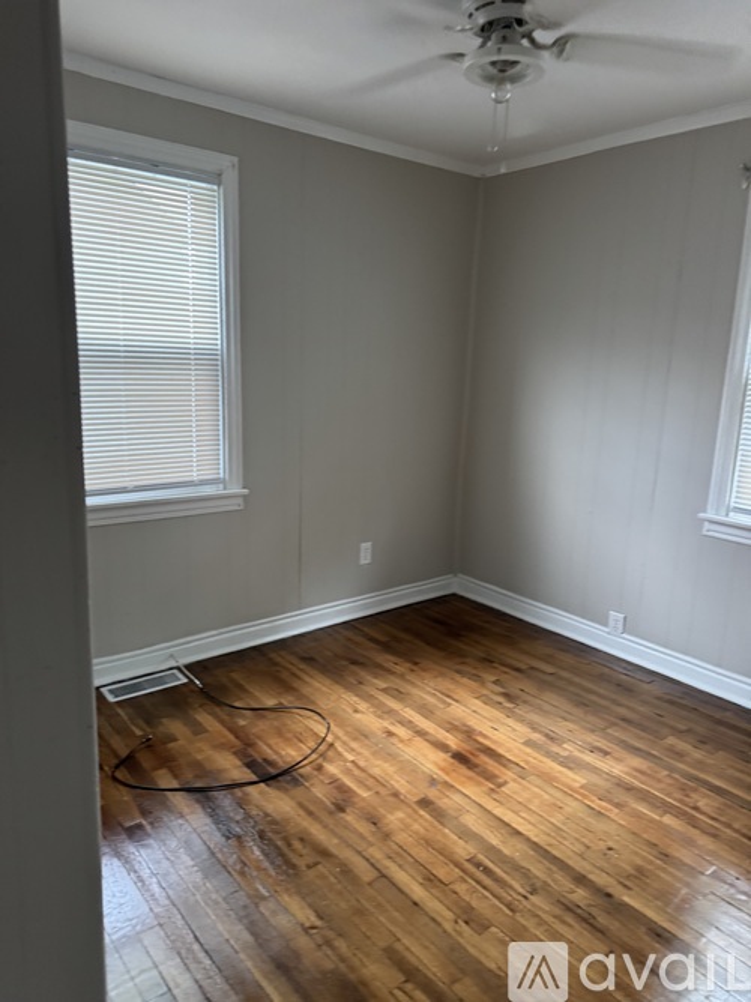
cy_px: 501
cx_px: 376
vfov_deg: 71.6
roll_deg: -0.4
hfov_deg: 56.8
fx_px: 694
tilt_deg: -9.4
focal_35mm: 24
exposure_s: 1/60
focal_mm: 6.76
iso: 250
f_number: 1.78
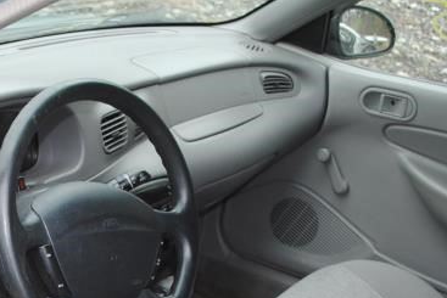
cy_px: 324
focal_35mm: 72
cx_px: 58
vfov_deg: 18.3
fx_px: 894
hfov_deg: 27.2
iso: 200
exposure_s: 1/60
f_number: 3.8
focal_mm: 22
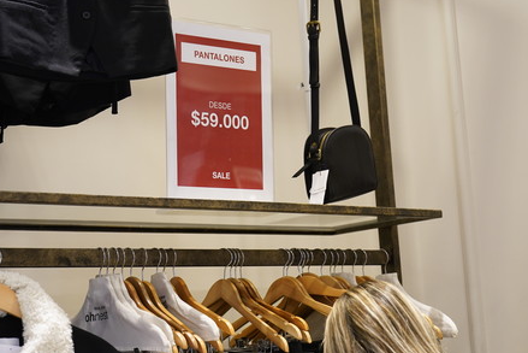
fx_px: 1130
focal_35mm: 77
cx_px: 241
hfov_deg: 26.3
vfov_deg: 17.7
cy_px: 216
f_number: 3.5
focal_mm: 47
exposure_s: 1/100
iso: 800
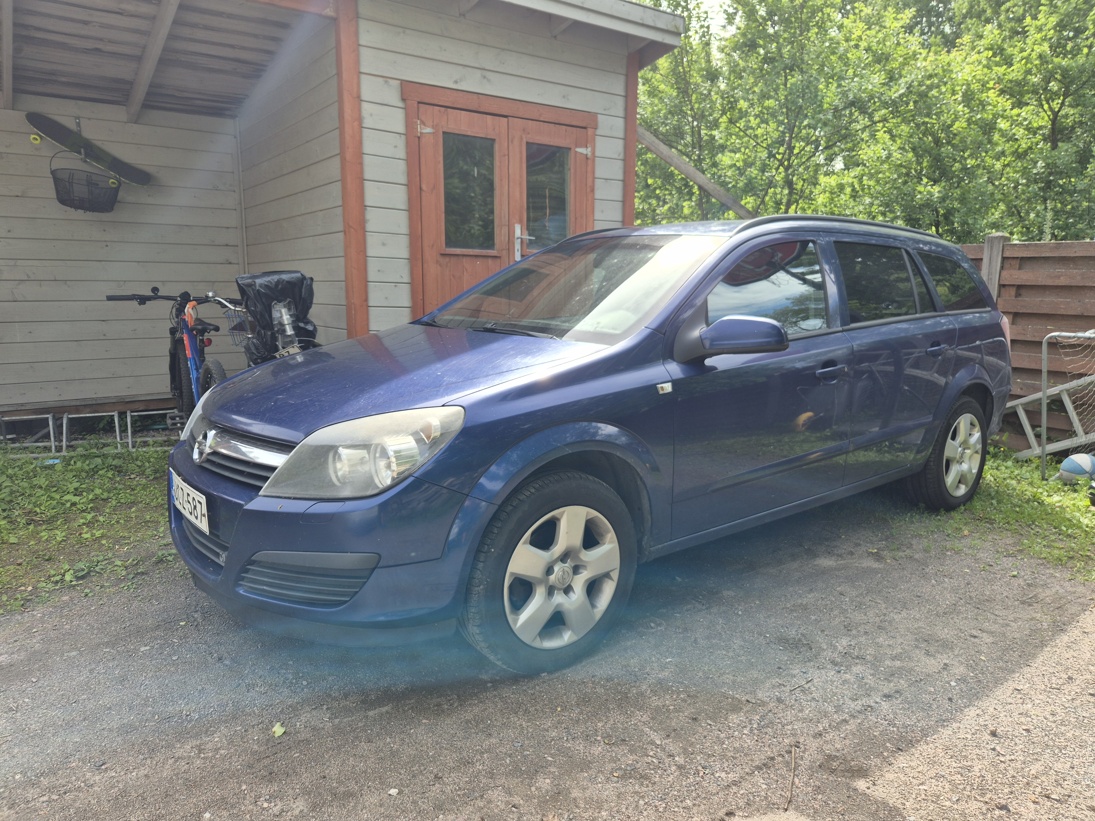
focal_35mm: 23
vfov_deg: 58.9
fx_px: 728
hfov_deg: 73.9
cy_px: 410
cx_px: 548
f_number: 1.8
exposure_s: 1/452
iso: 25
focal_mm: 5.4
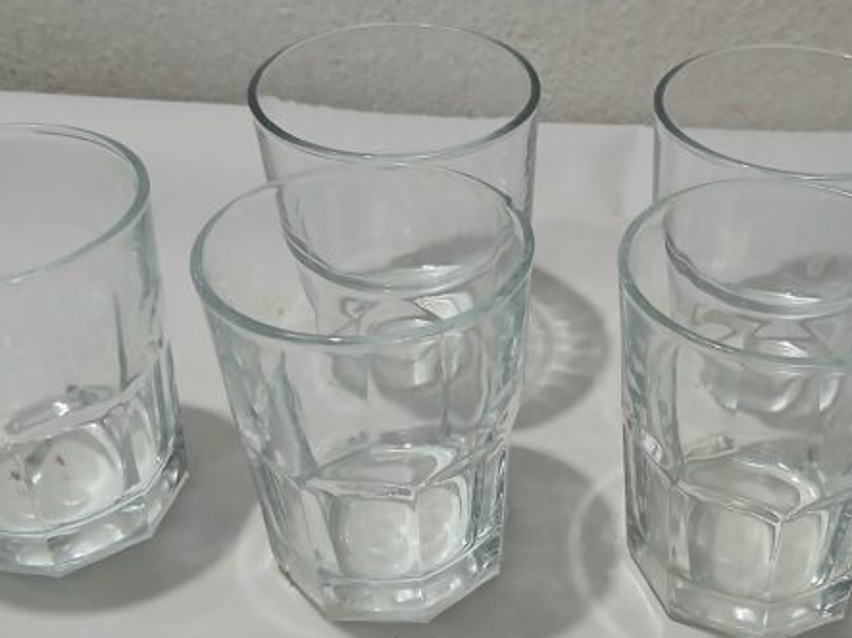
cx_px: 598
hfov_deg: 39.7
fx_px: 1156
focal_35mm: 47
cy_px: 304
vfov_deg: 30.9
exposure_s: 1/50
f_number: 1.8
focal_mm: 3.98
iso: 250
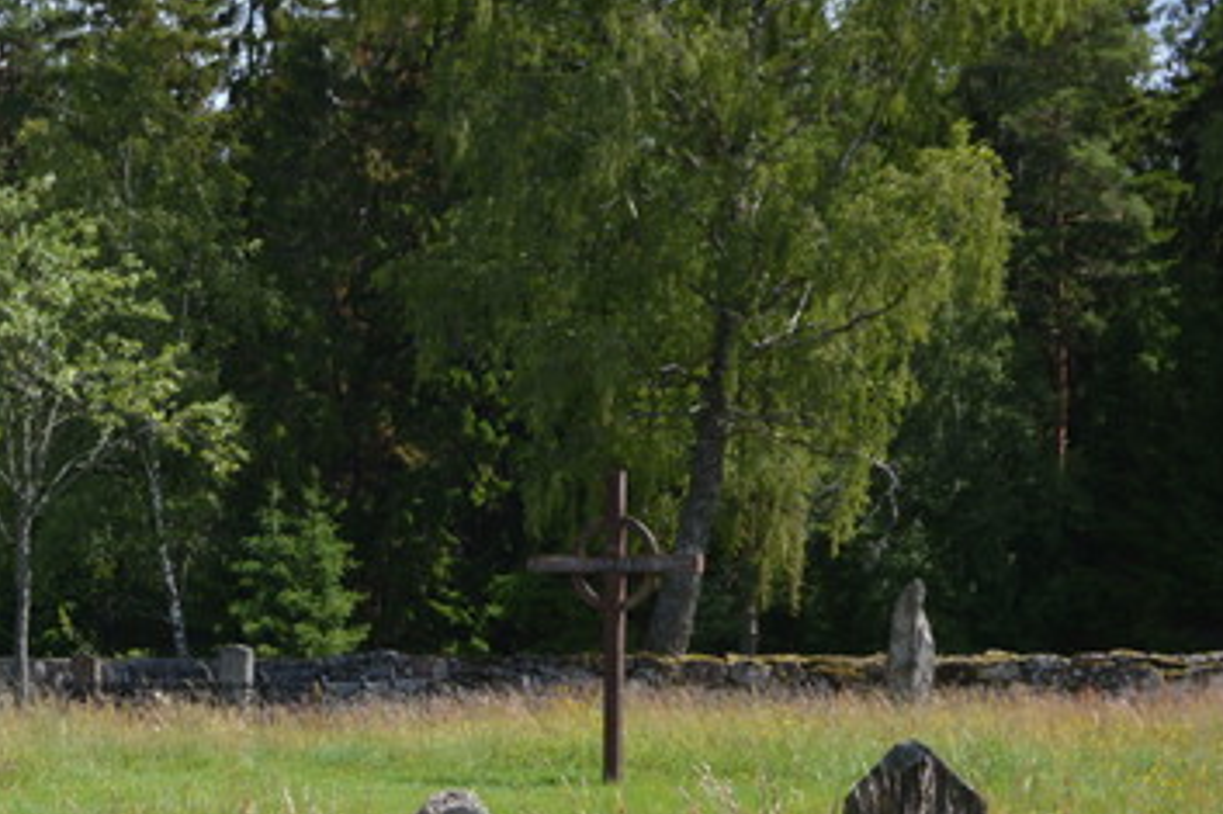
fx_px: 3599
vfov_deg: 12.7
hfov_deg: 18.8
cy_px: 866
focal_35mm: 106
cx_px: 17
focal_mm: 26
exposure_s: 1/250
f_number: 7.1
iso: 100
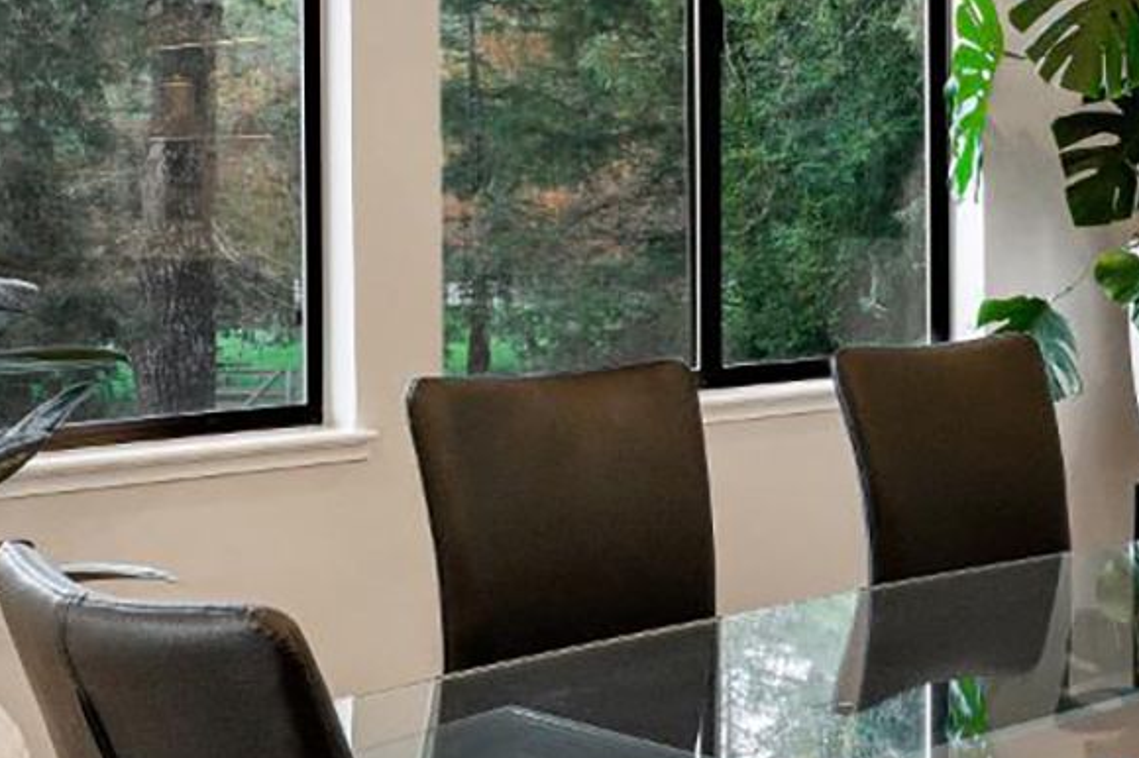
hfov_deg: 26.8
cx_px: 1200
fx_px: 2225
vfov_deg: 19.2
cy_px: 172
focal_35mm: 70
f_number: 13
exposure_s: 1/3
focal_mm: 20.4
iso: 400
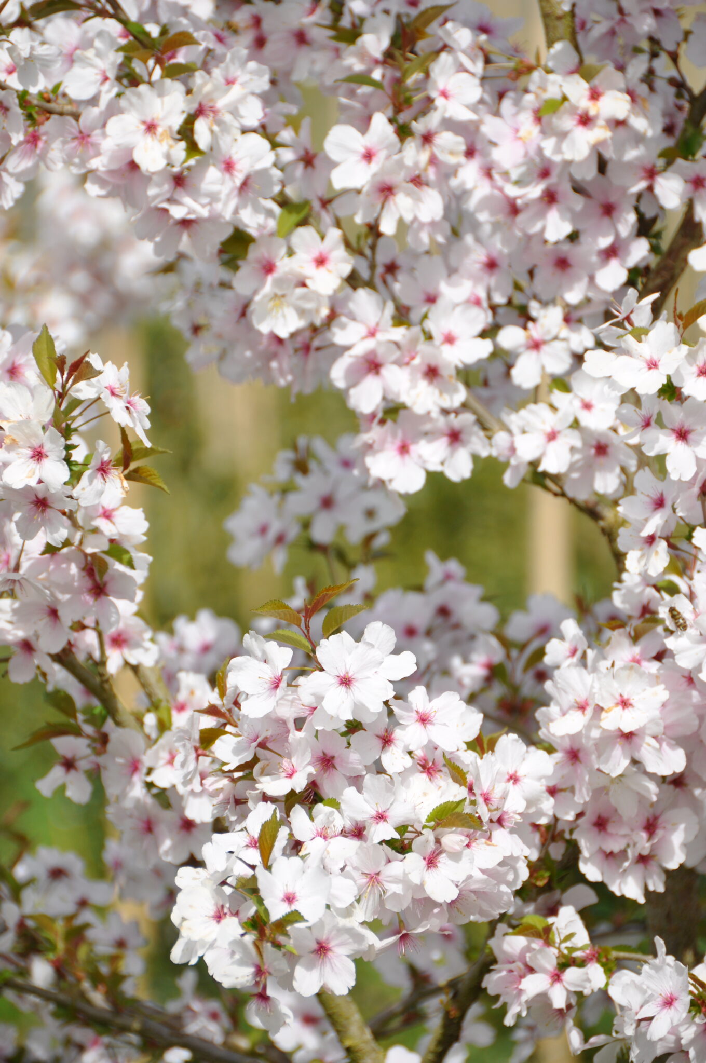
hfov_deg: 4.6
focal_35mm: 300
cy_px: 532
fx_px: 8848
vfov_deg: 6.9
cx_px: 353
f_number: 7.1
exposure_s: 1/800
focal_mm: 200
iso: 200
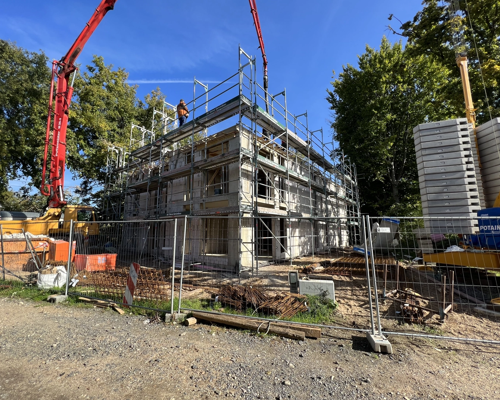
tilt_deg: +9.7
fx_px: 207
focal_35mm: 14
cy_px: 201
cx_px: 241
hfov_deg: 100.7
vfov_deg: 88.0
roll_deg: +0.5
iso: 32
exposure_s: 1/732
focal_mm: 1.57
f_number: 1.8
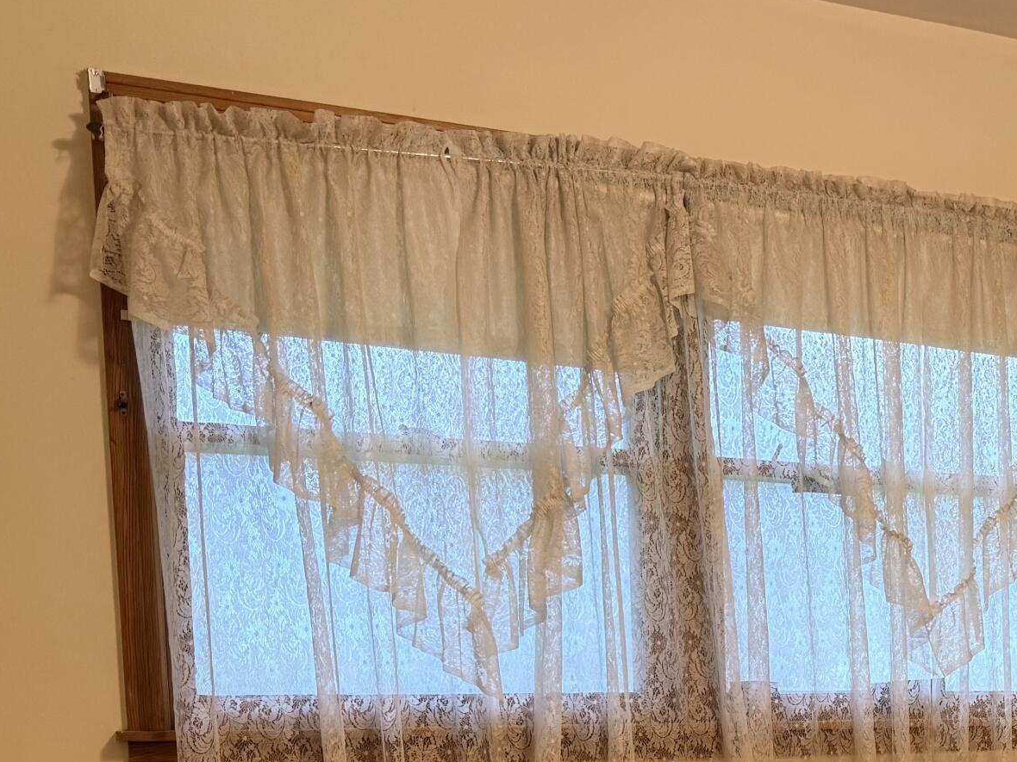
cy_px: 846
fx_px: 1792
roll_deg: -1.1
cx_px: 1173
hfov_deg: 28.2
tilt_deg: -6.2
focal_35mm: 61
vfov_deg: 22.6
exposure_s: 1/60
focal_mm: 6.76
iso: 160
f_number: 1.78
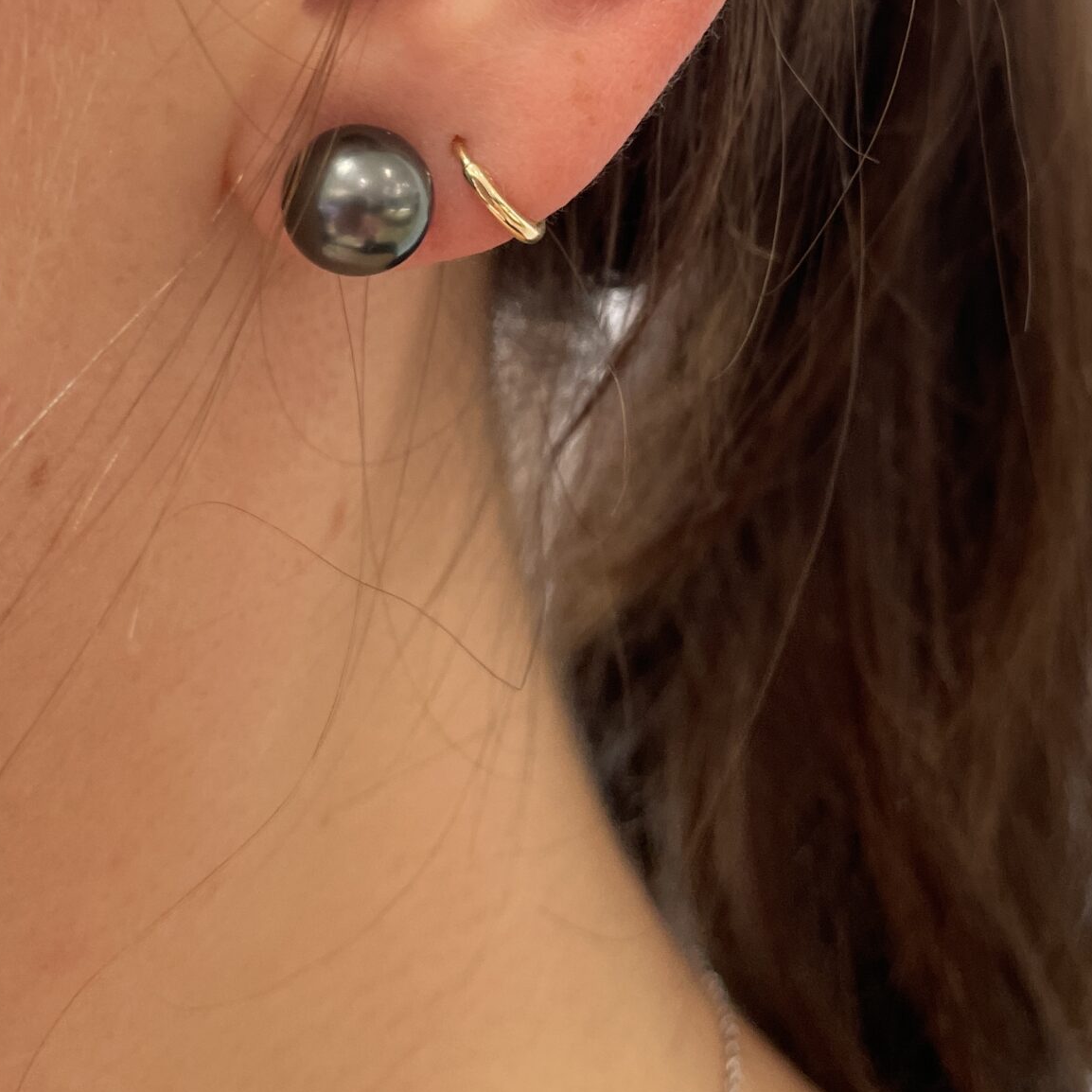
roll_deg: -0.5
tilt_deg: -0.9
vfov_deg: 31.2
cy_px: 28
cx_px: 667
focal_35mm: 51
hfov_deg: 33.3
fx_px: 1820
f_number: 1.6
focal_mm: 4.2
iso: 100
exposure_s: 1/120
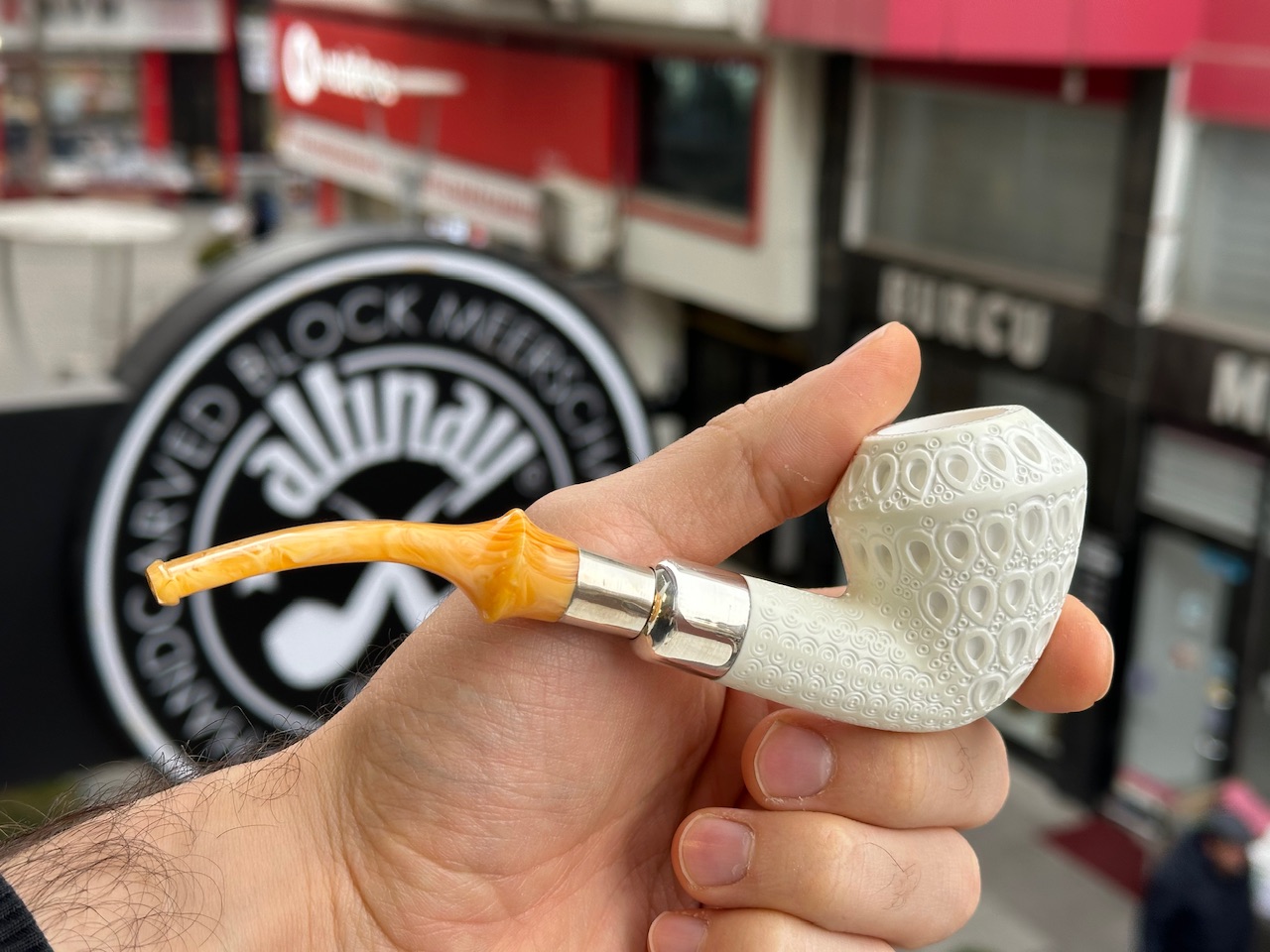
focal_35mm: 48
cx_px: 635
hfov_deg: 39.7
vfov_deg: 30.3
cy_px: 476
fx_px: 1761
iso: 64
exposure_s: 1/224
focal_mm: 6.86
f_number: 1.78
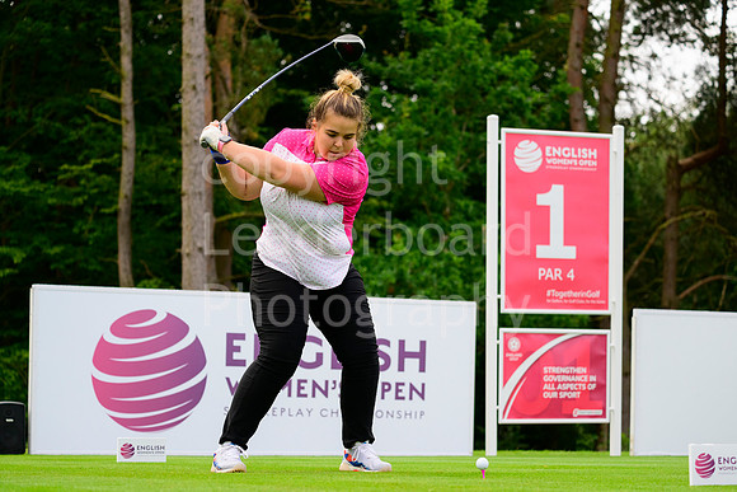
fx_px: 2048
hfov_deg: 20.4
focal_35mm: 100
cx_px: 368
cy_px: 246
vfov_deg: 13.7
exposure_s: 1/3200
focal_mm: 100
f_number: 4.5
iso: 1600
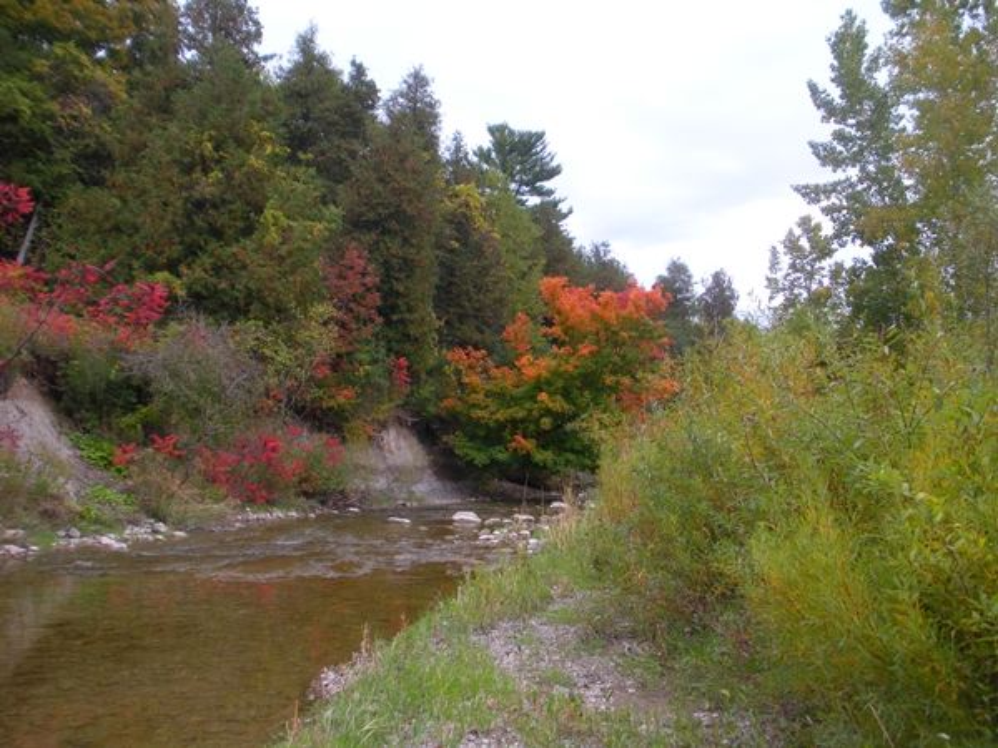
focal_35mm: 36
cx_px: 499
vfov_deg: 39.7
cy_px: 374
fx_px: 1038
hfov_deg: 51.4
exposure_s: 1/115
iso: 64
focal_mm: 6.3
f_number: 3.5
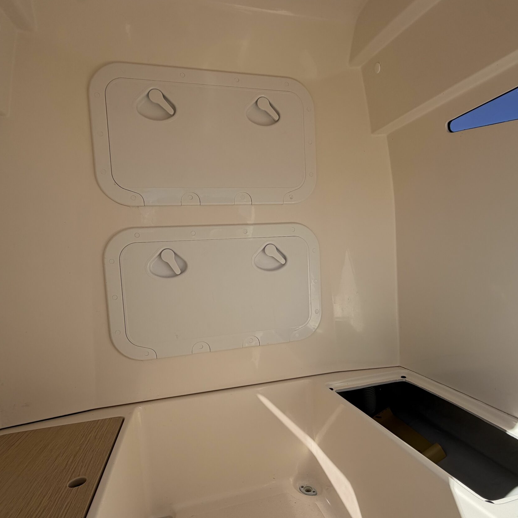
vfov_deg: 77.6
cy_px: 275
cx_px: 261
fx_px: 322
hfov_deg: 77.7
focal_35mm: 19
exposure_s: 1/770
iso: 25
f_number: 2.2
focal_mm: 2.22
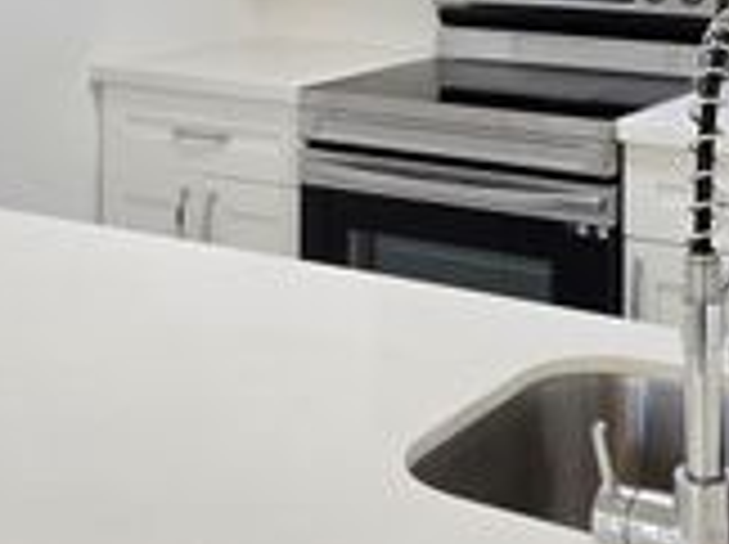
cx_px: 500
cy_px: -56
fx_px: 1493
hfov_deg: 27.2
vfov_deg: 19.8
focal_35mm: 71
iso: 160
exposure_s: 1/120
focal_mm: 5.4
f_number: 1.8
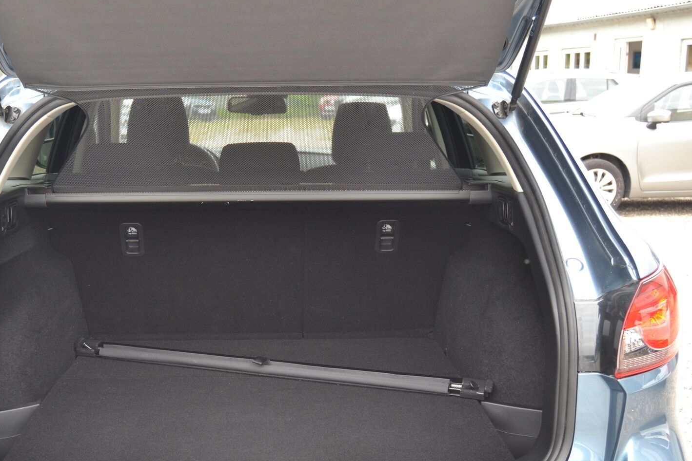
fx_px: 897
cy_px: 292
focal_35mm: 47
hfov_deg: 41.9
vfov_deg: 28.7
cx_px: 261
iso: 400
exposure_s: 1/125
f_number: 5.6
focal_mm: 23
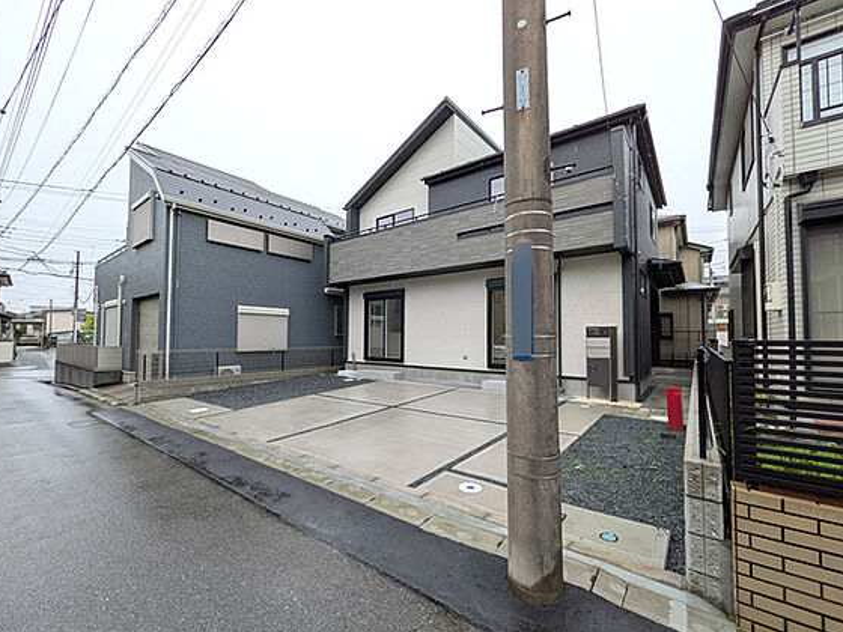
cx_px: 405
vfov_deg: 81.7
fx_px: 365
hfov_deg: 98.1
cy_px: 325
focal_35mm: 15
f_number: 2.2
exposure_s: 1/633
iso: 50
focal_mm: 1.83
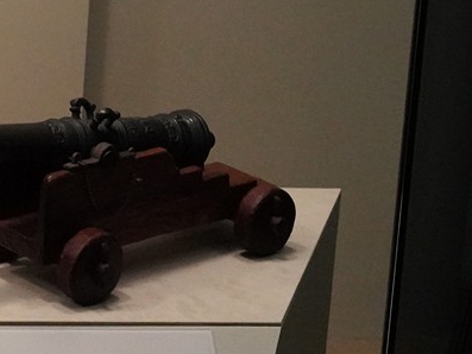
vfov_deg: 9.6
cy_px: -204
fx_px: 2046
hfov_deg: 11.8
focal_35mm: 150
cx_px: -453
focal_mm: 31
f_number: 5.6
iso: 8000
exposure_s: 1/100
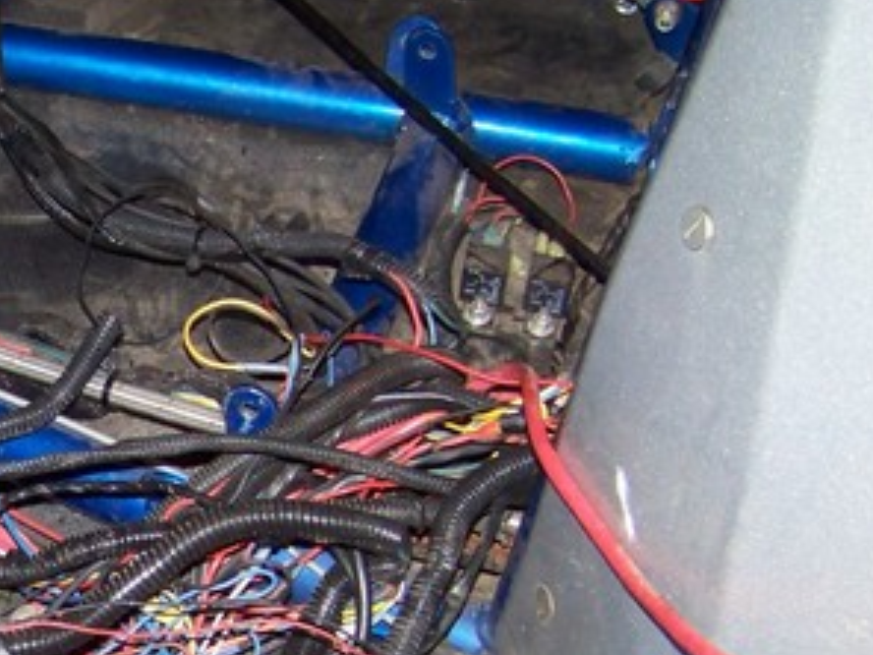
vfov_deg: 16.9
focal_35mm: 85
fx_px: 2144
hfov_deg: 22.0
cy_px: 683
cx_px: -35
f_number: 2.8
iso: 200
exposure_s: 1/30
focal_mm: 5.85
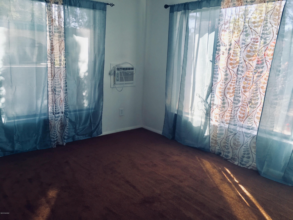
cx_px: 146
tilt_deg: -11.3
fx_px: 245
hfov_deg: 61.7
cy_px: 110
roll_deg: -2.4
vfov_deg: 48.2
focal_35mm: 29
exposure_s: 1/120
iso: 32
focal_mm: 4.15
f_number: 2.2
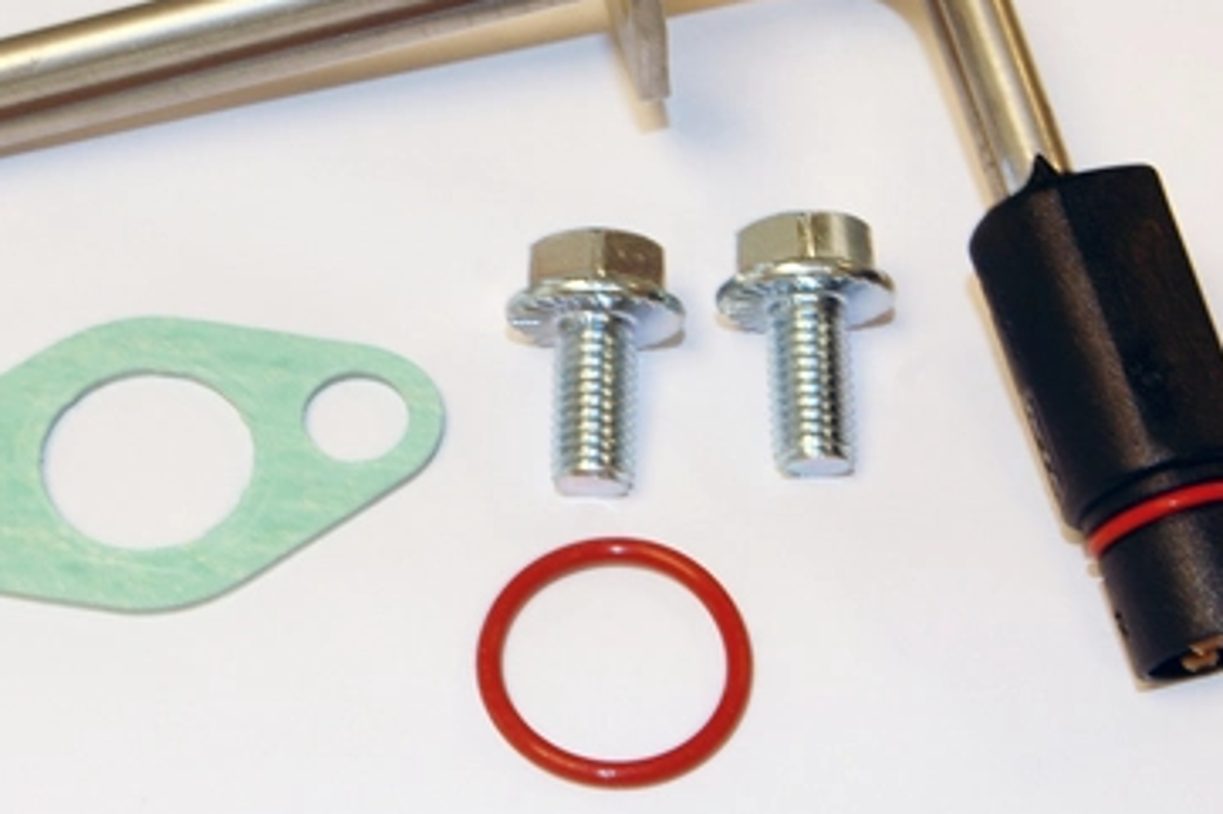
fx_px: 3797
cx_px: 412
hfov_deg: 18.2
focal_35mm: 112
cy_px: 296
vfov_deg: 12.2
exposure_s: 1/15
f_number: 10
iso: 200
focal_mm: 45
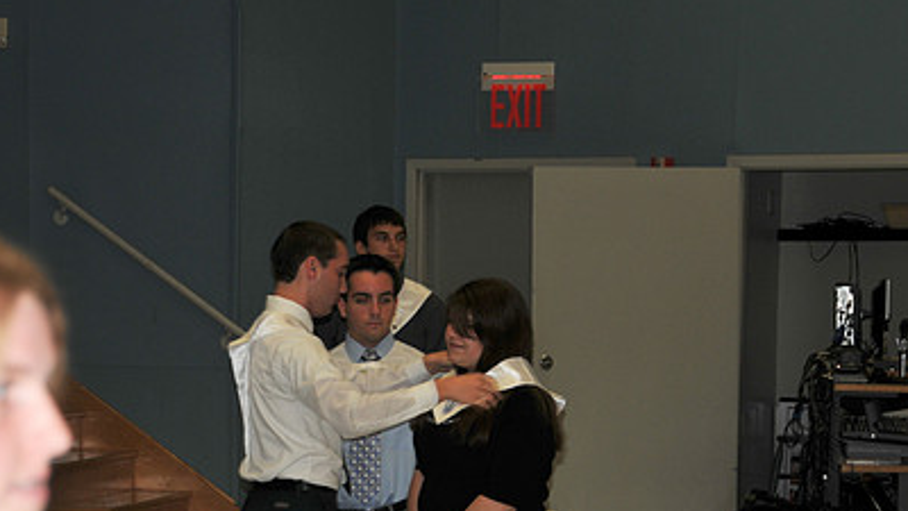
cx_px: 397
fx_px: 3395
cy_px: 401
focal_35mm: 141
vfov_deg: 8.6
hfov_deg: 15.2
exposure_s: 1/60
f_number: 4.8
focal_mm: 62
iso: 200
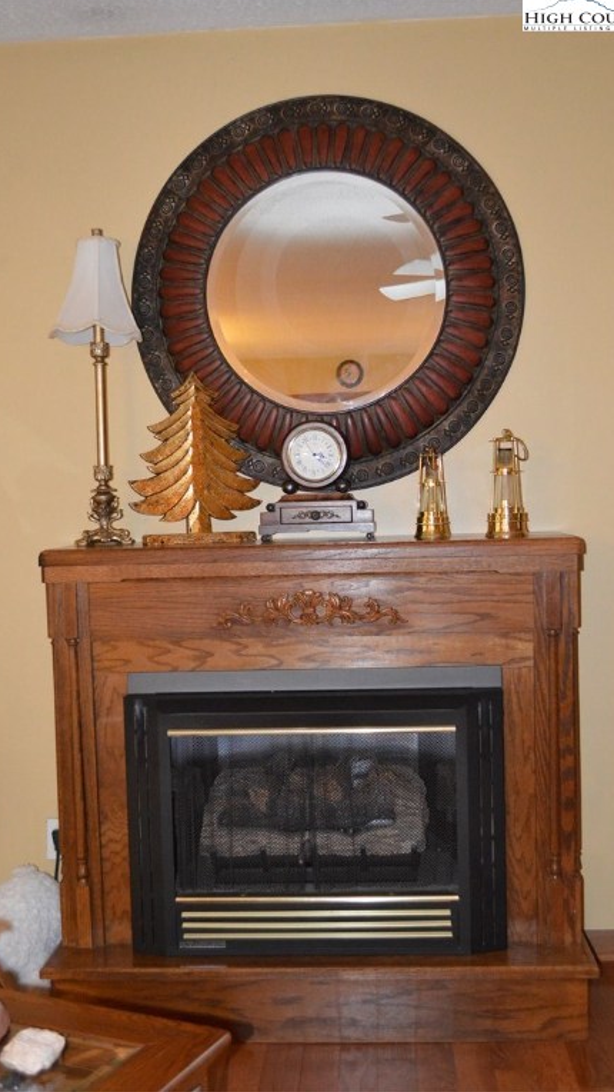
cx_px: 304
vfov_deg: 49.4
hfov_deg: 29.0
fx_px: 1186
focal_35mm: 41
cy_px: 545
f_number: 4.2
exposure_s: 1/60
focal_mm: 26
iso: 3200
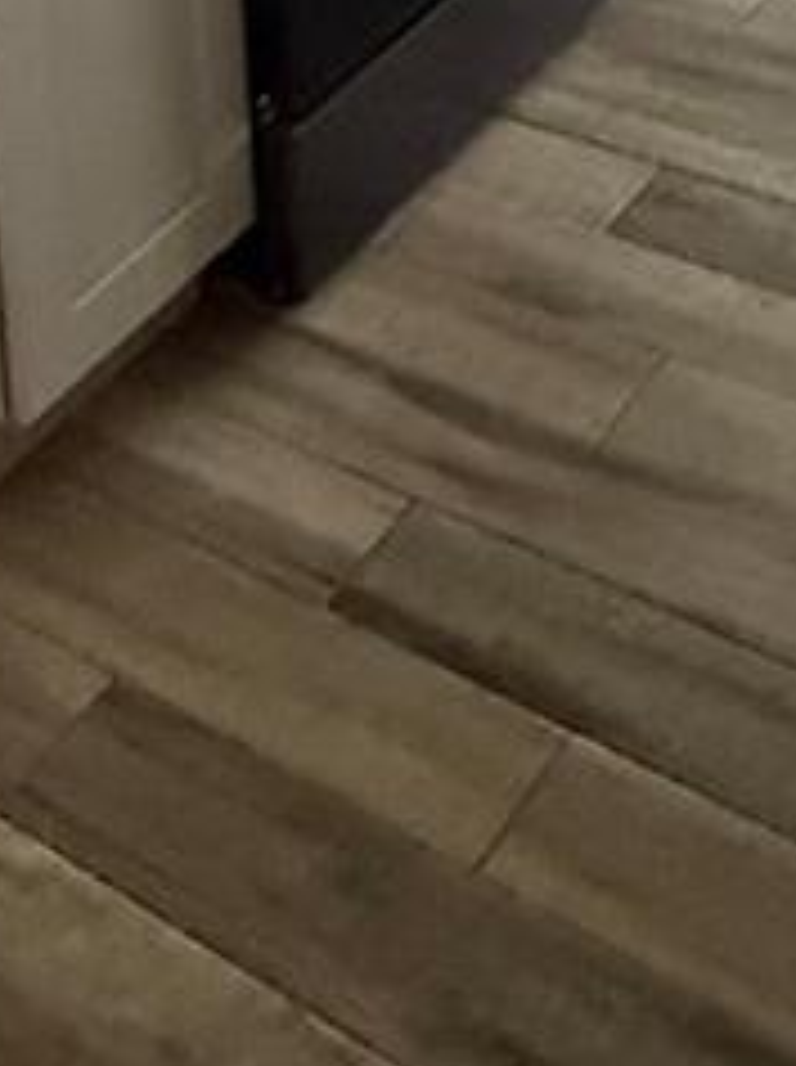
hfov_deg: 20.6
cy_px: -625
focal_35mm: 71
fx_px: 2183
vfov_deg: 21.8
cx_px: 229
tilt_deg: -8.9
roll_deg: +2.6
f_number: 2.2
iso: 1000
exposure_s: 1/60
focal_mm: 2.22
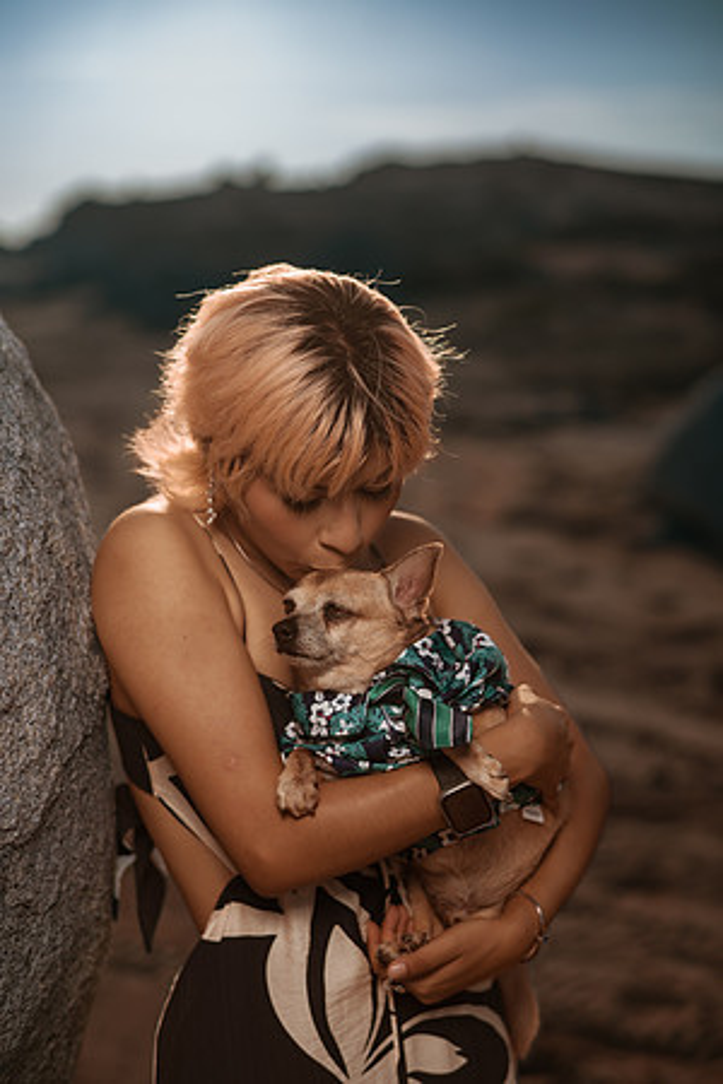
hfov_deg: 23.4
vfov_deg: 34.5
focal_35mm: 58
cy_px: 542
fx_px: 1747
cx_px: 362
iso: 50
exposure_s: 1/5000
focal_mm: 58
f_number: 2.2
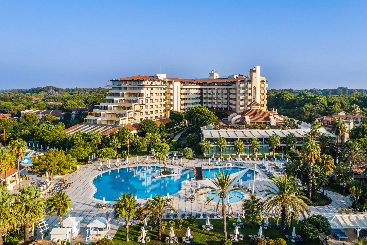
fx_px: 285
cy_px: 122
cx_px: 184
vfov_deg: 46.4
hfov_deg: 65.5
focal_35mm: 28
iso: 200
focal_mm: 10.26
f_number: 9
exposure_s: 1/200
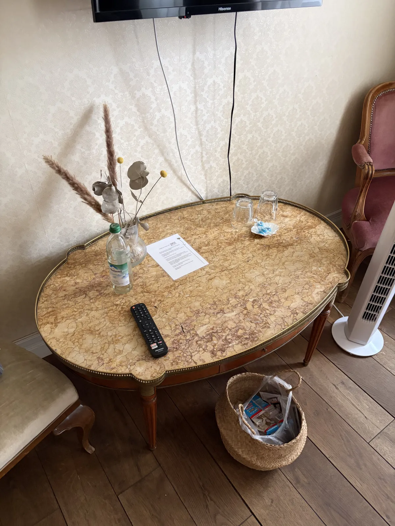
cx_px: 198
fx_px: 396
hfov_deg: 53.1
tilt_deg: -41.2
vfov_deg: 67.3
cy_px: 263
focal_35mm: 26
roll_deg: -2.3
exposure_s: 1/50
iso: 400
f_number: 1.6
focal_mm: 5.96
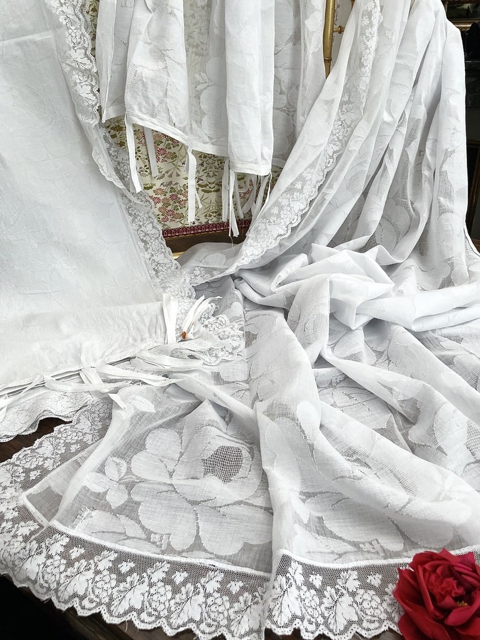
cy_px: 320
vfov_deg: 67.3
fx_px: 481
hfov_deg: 53.1
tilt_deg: -31.1
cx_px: 240
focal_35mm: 26
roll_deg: +3.6
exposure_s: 1/101
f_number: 1.6
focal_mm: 4.2
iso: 125
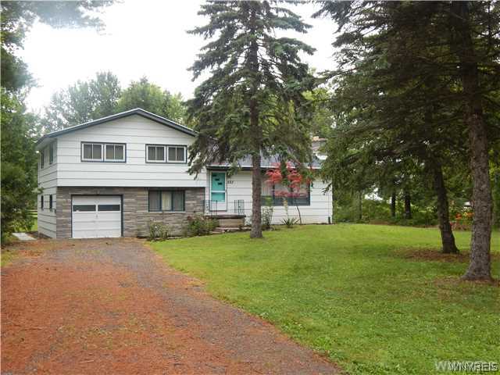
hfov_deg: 43.9
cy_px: 188
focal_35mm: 43
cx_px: 250
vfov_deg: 33.6
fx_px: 621
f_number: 3.6
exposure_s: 1/160
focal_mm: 7.7
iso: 125
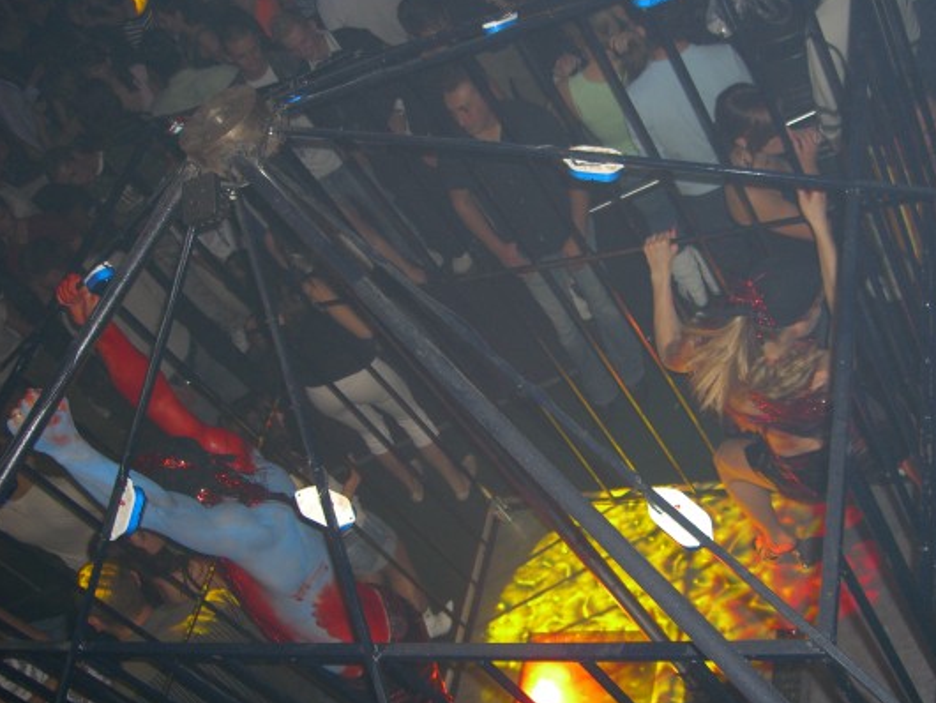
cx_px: 519
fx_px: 1163
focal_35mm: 43
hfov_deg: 43.8
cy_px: 373
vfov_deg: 33.6
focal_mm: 7.9
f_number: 2.8
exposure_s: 1/60
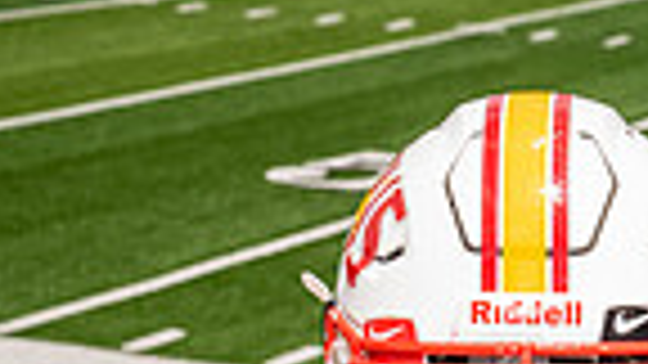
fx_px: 2818
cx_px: 544
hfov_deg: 13.0
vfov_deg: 6.9
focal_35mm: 164
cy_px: 948
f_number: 7.1
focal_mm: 50
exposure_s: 1/250
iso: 100
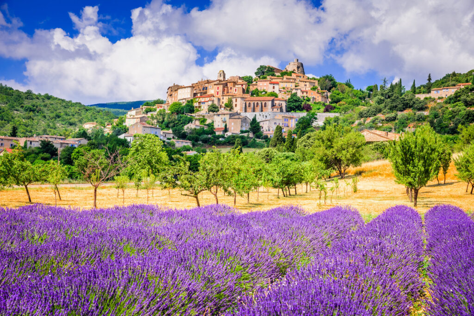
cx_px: 237
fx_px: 922
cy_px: 158
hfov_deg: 28.8
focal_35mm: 70
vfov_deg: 19.5
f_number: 11
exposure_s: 1/500
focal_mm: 70
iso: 320
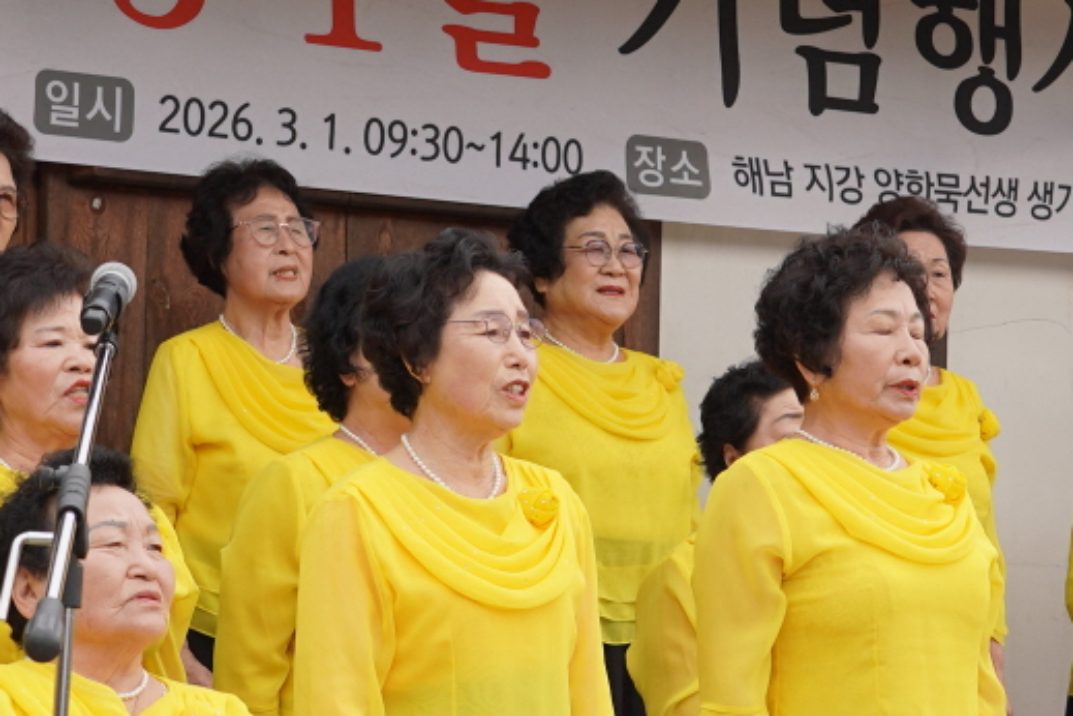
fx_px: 3904
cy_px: 324
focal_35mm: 131
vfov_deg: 10.5
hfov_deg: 15.6
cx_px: 457
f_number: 4.5
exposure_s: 1/320
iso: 100
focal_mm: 34
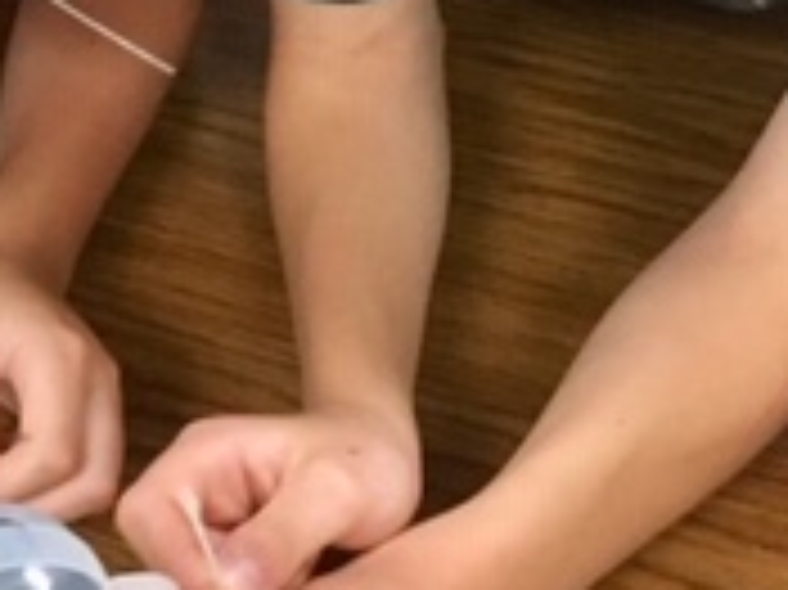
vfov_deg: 13.6
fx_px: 2411
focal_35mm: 106
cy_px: -90
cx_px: -122
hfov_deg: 17.8
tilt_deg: -34.8
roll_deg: +2.8
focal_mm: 4.15
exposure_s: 1/24
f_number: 2.2
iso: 200
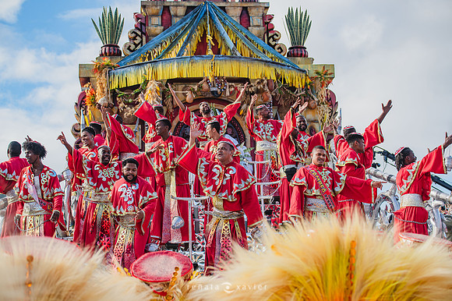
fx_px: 878
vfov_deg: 19.4
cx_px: 226
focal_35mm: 70
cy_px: 150
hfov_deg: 28.9
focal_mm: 70
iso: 400
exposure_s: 1/1600
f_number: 5.6
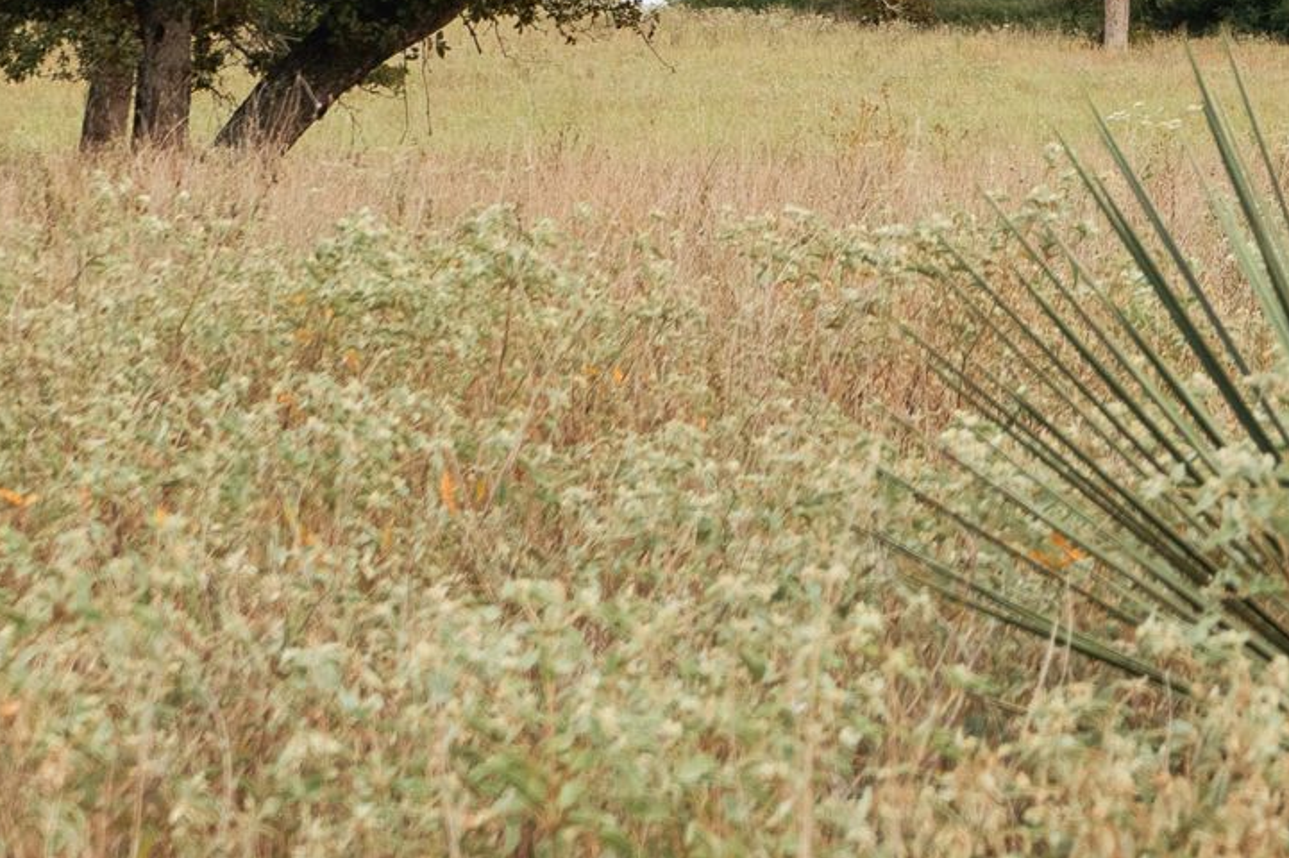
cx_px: 1196
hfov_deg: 12.0
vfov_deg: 8.0
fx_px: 6084
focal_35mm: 170
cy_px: -253
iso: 1000
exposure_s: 1/320
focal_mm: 49
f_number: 7.1
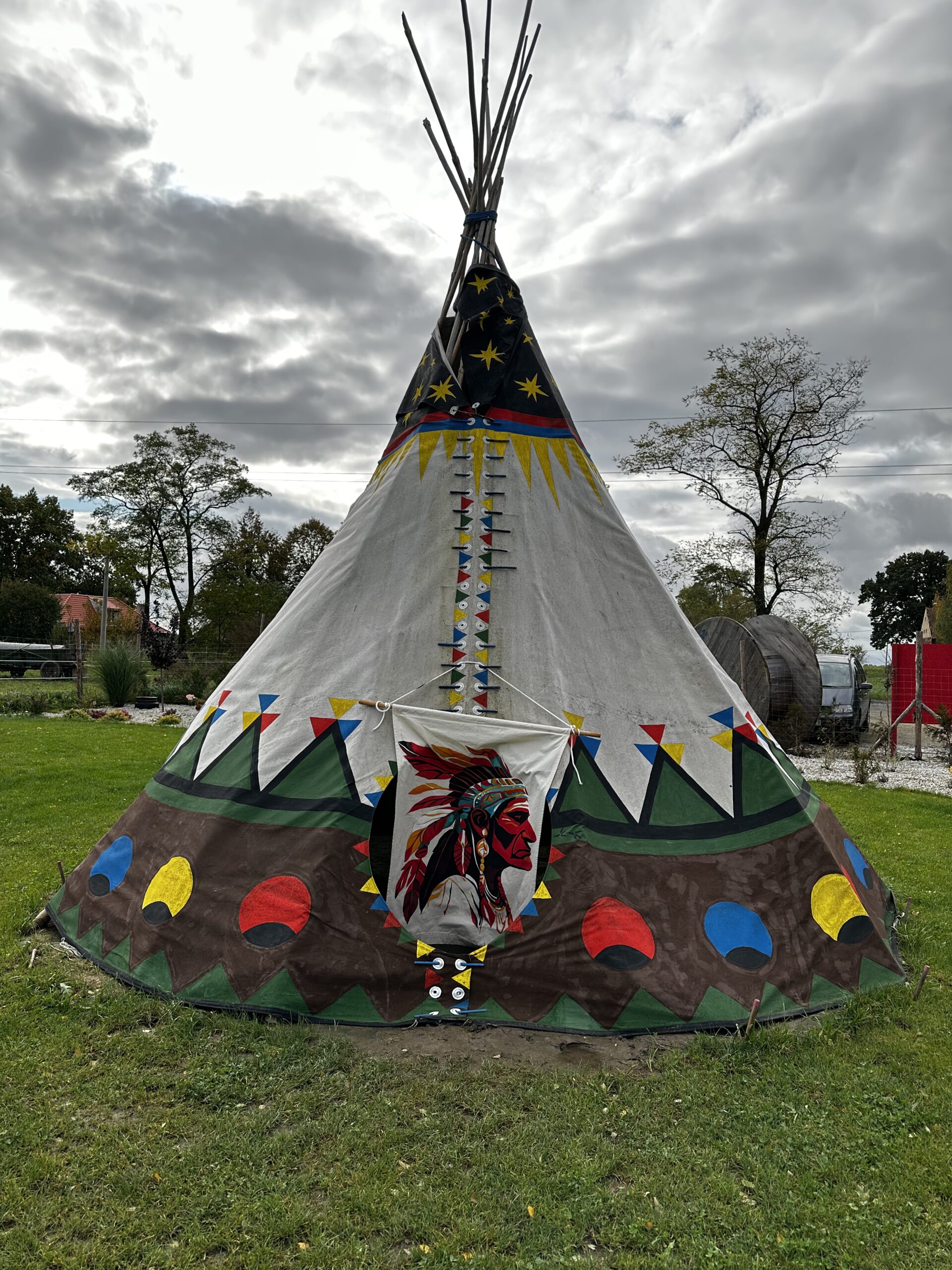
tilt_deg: +1.8
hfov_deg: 56.8
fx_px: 880
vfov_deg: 71.6
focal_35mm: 24
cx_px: 476
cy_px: 635
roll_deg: -1.5
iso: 80
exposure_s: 1/2525
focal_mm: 6.86
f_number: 1.78
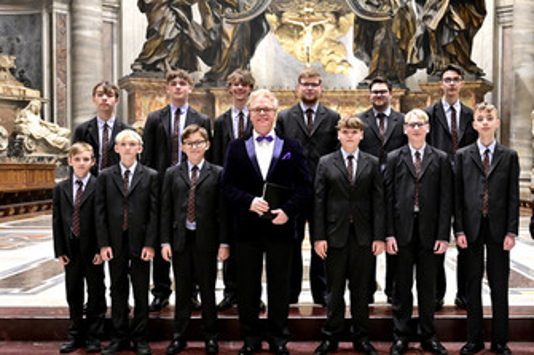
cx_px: 326
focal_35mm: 39
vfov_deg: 34.2
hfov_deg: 49.2
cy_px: 164
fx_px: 578
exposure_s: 1/200
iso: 5000
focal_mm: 29
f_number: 2.8
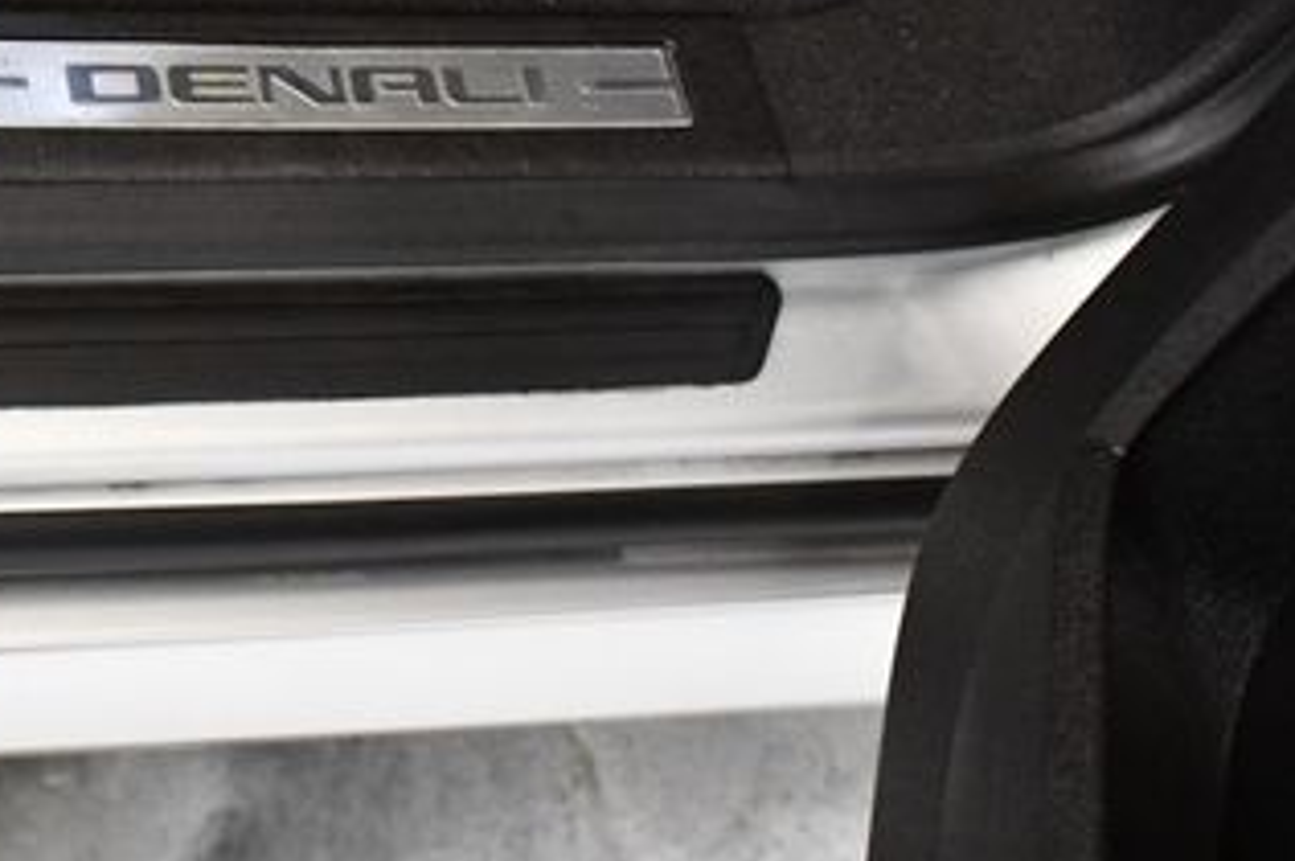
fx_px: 2695
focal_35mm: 75
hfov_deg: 25.9
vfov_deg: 17.9
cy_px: 131
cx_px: 70
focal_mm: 25
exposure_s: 1/60
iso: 4000
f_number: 4
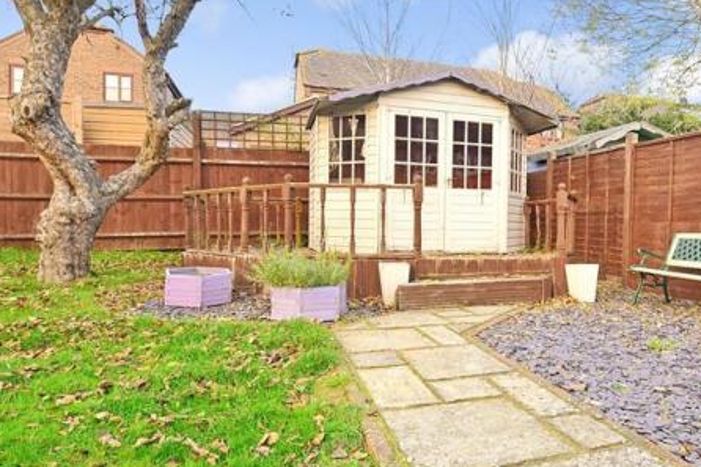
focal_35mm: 25
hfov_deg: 69.0
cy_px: 238
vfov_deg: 50.6
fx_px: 494
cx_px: 459
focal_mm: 11.5
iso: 250
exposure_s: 1/10
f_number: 14
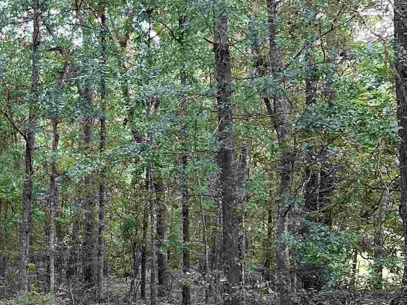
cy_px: 306
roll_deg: -1.3
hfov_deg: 20.8
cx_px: -165
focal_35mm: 83
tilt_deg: +1.2
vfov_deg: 17.4
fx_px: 976
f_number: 1.5
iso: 40
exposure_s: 1/158
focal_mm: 5.7
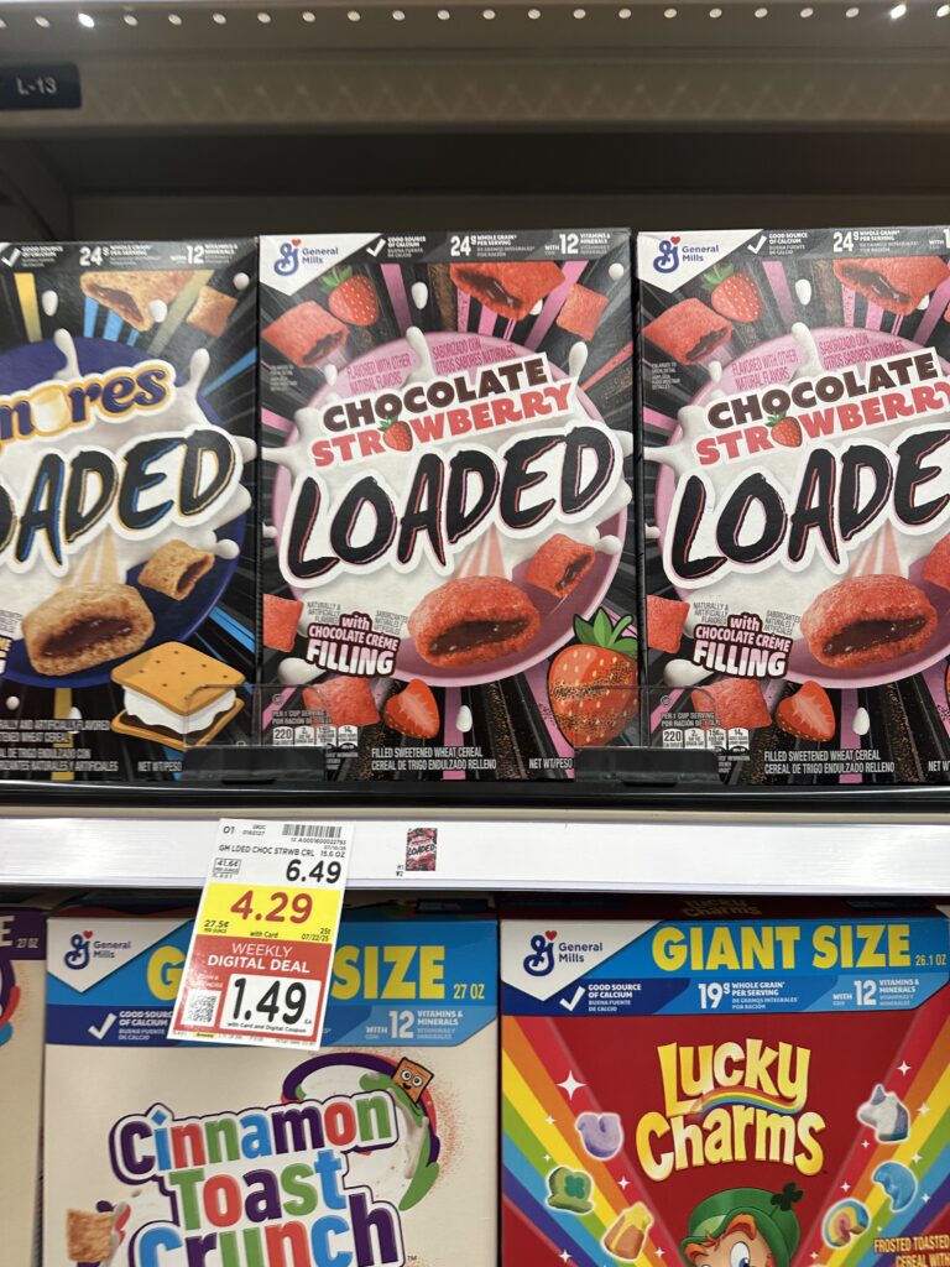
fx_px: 878
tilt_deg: -2.0
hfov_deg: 56.8
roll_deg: -1.6
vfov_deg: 71.6
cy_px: 634
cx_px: 475
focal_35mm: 24
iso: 125
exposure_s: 1/62
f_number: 1.78
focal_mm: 6.86
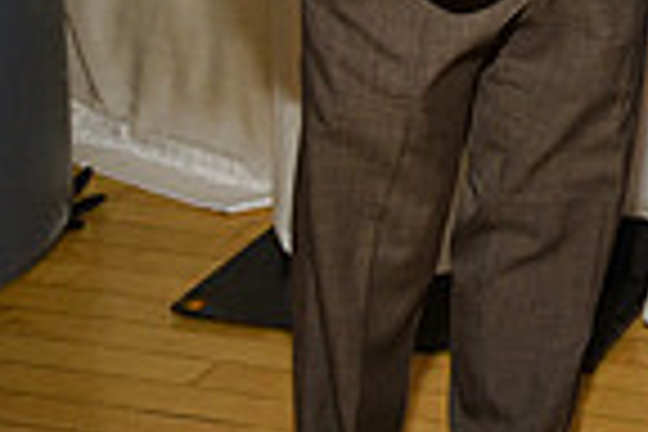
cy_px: -412
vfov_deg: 10.8
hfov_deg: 15.2
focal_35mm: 117
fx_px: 2106
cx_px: 1156
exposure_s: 1/60
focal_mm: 29
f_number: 5
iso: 200
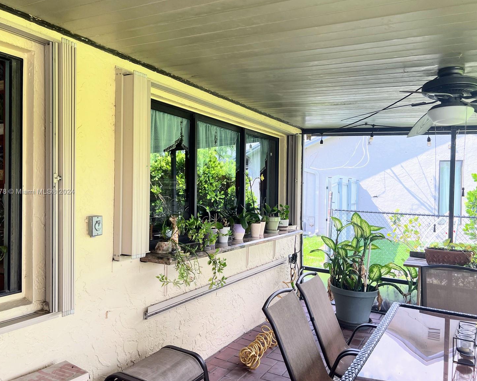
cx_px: 232
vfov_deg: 51.5
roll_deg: -0.4
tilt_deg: -1.1
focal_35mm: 28
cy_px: 192
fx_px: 395
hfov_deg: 62.2
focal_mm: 5.7
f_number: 1.5
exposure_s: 1/239
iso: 50
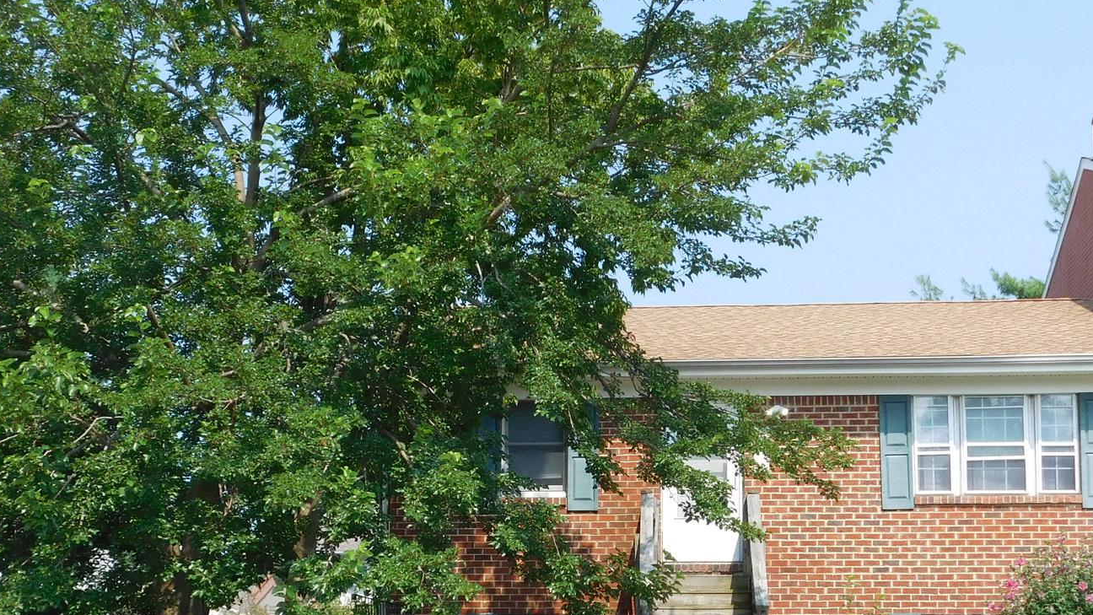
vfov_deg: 19.3
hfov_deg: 33.8
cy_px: 457
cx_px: 556
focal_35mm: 62
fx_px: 1797
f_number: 3.5
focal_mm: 6.3
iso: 125
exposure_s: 1/800
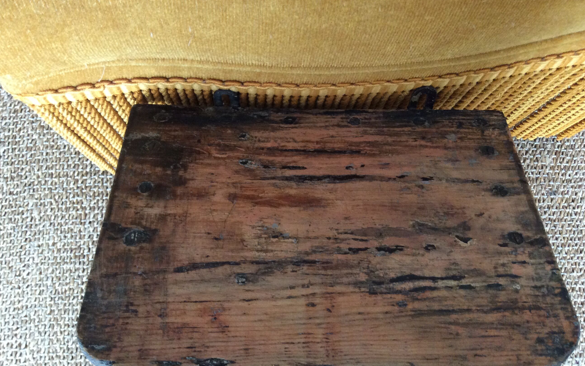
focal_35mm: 34
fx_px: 542
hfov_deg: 56.7
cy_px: 199
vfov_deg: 37.3
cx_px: 293
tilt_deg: -78.6
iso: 160
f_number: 2.4
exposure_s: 1/25
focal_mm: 3.3
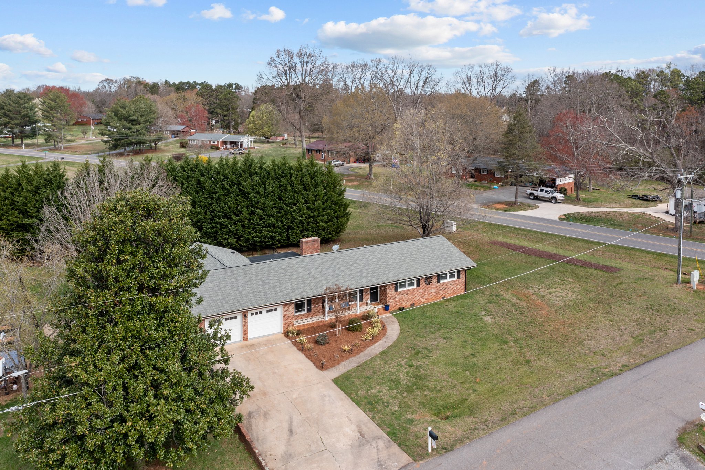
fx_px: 548
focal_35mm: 28
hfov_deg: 65.5
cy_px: 235
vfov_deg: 46.4
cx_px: 352
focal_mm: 10.26
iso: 100
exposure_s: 1/320
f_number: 5
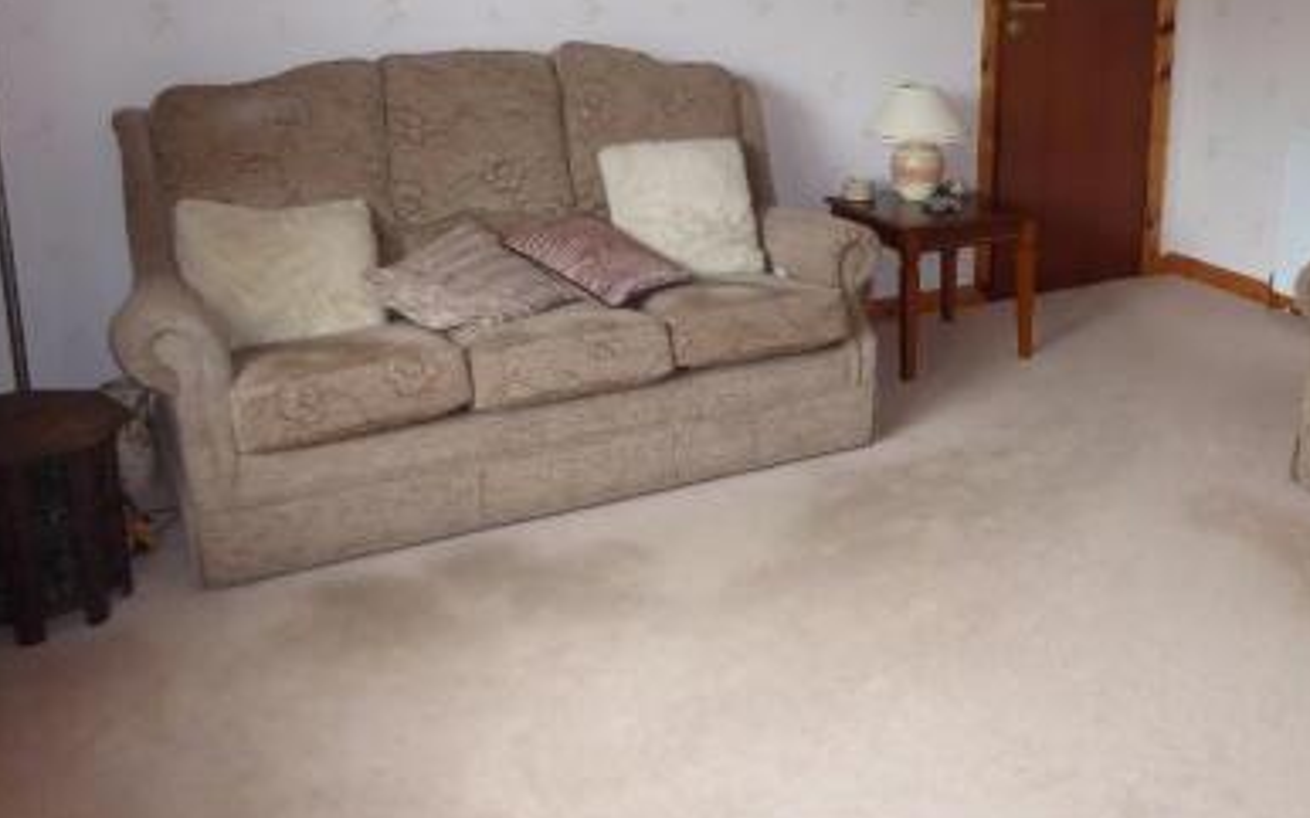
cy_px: 243
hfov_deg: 47.5
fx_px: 1428
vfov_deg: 31.6
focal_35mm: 40
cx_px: 976
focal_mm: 4.3
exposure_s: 1/60
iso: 320
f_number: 3.3
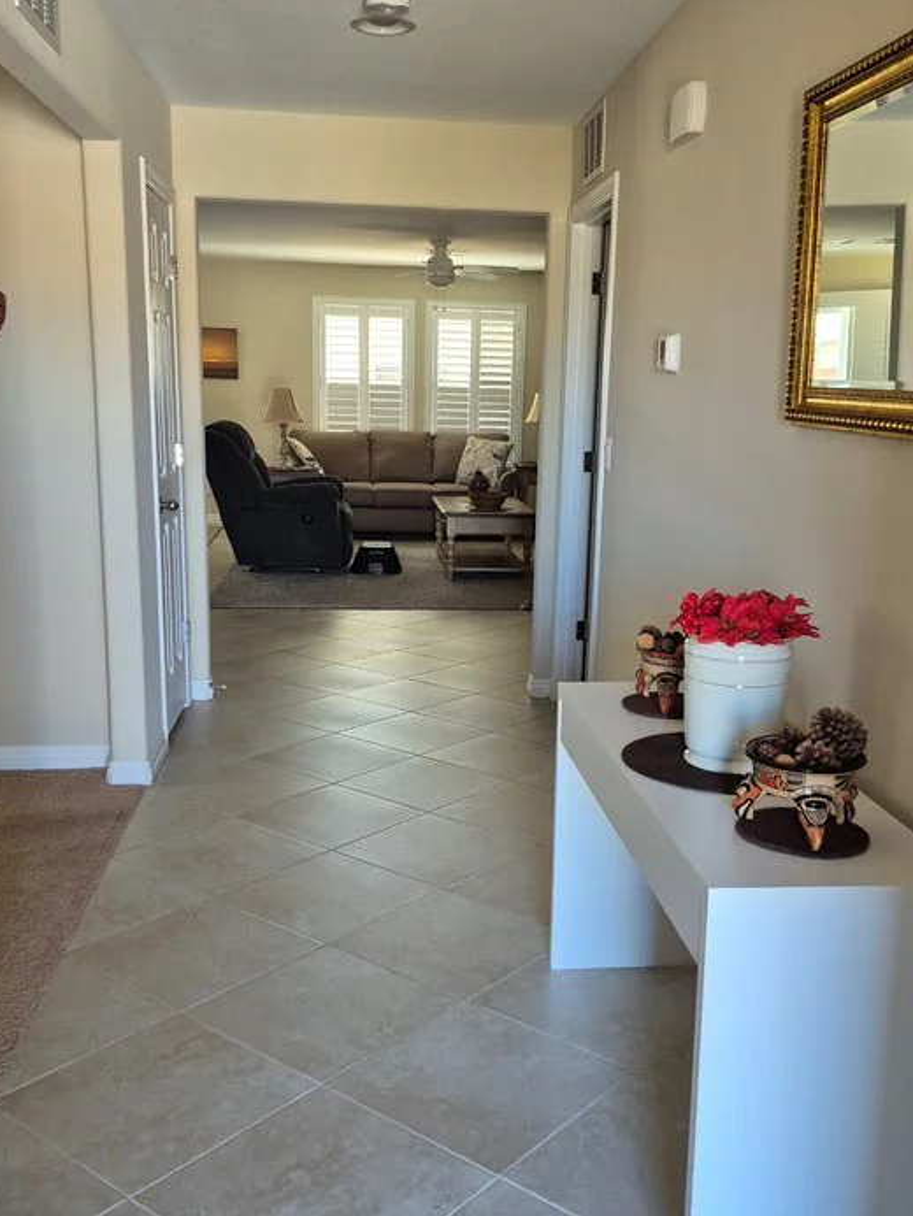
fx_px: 1195
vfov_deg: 53.9
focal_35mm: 34
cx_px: 465
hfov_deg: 41.8
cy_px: 628
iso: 250
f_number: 1.8
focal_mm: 5.4
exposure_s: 1/120
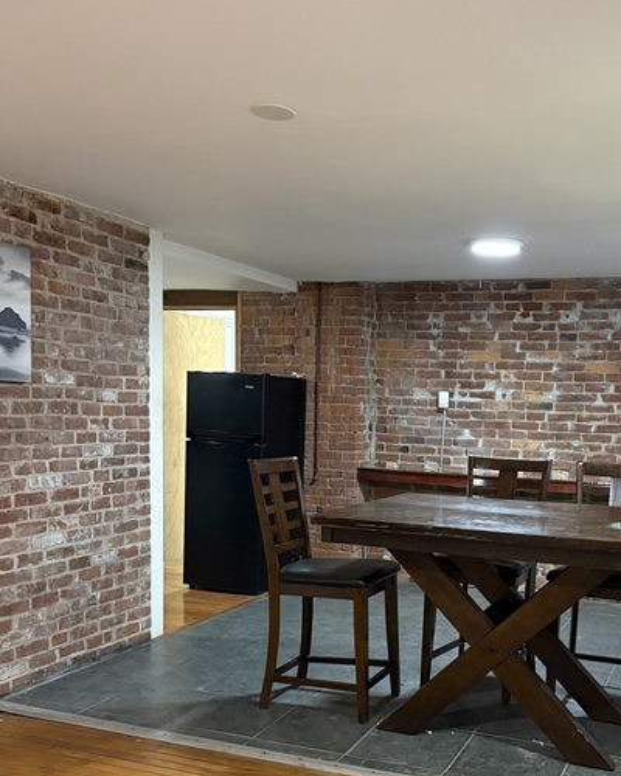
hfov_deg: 37.9
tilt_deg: -7.3
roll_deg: -2.0
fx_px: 896
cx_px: 397
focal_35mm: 39
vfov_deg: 46.1
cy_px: 515
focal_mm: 5.96
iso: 400
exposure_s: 1/40
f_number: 1.6
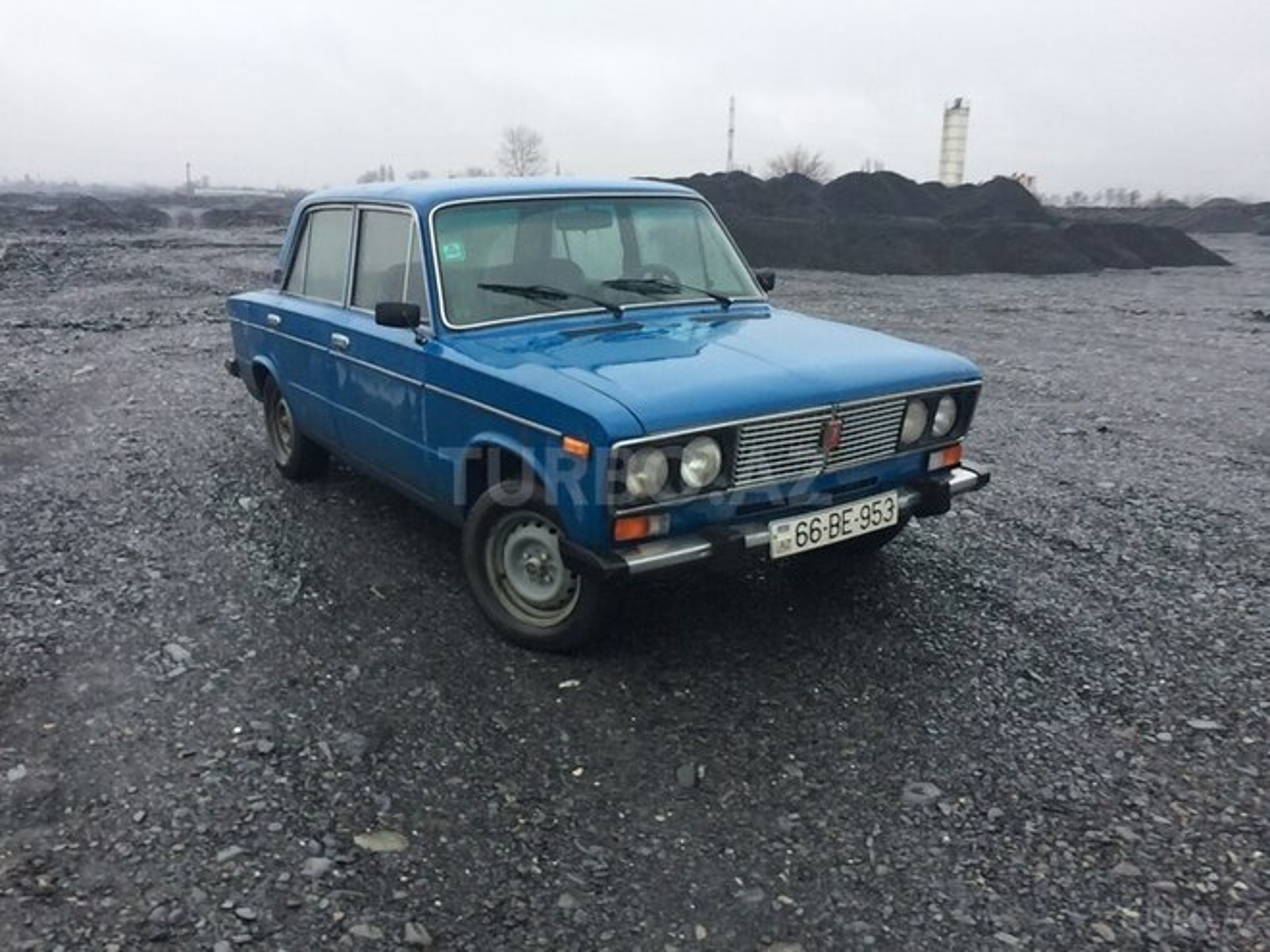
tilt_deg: -11.5
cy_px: 476
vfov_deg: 48.2
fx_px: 1064
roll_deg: +0.5
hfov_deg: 61.7
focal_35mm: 29
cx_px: 635
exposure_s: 1/100
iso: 100
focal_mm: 4.15
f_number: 2.2
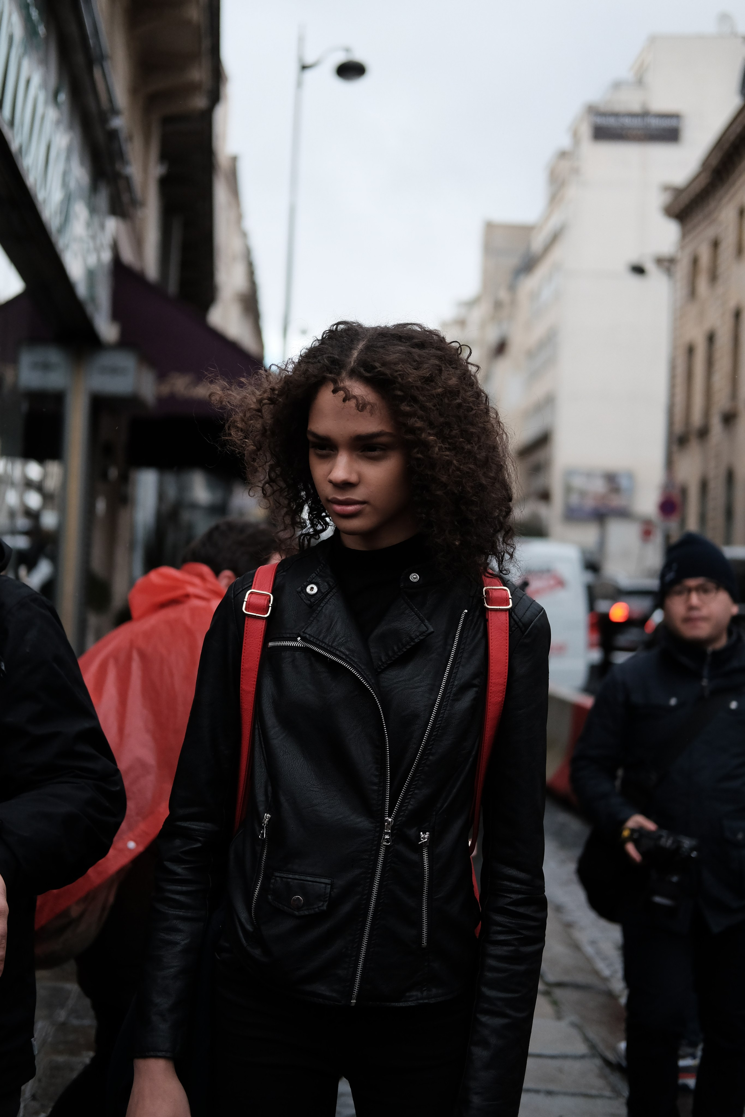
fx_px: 1645
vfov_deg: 37.5
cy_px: 558
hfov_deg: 25.5
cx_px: 372
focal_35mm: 53
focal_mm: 35
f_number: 2
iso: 800
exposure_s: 1/4000
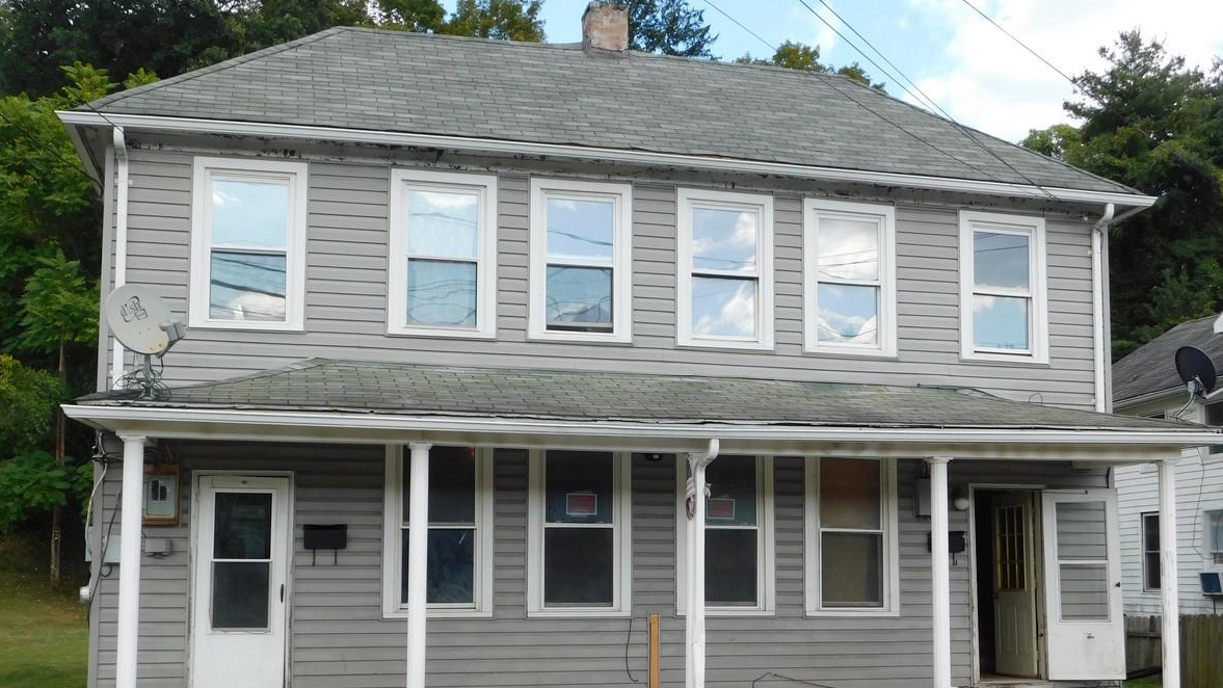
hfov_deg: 50.5
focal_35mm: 40
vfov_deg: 29.5
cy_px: 466
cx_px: 605
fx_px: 1297
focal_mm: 6.3
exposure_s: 1/400
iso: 125
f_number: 3.5
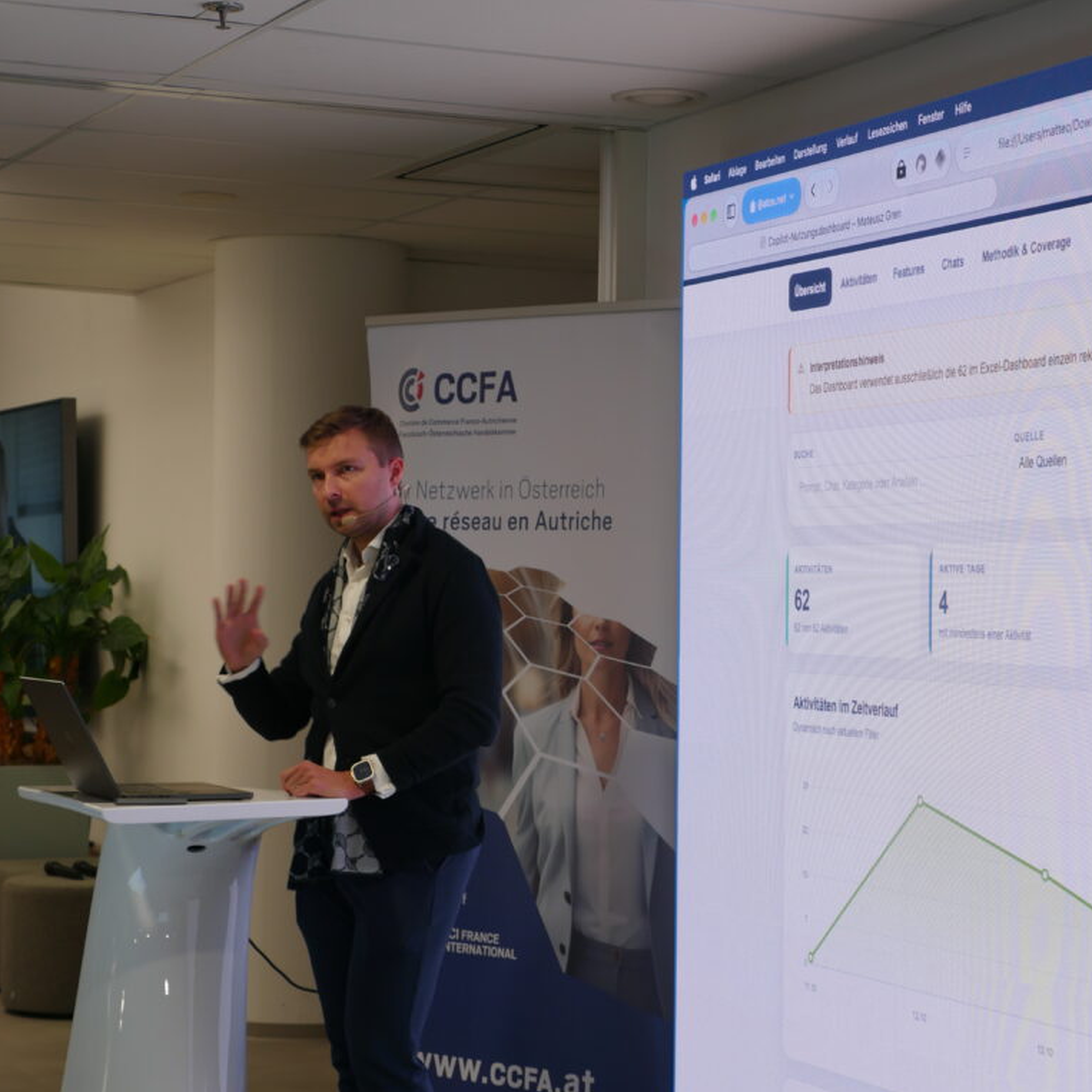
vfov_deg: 20.9
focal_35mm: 83
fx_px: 2962
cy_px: 548
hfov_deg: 20.9
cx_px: 605
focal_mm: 35
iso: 200
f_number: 2.8
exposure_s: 1/100
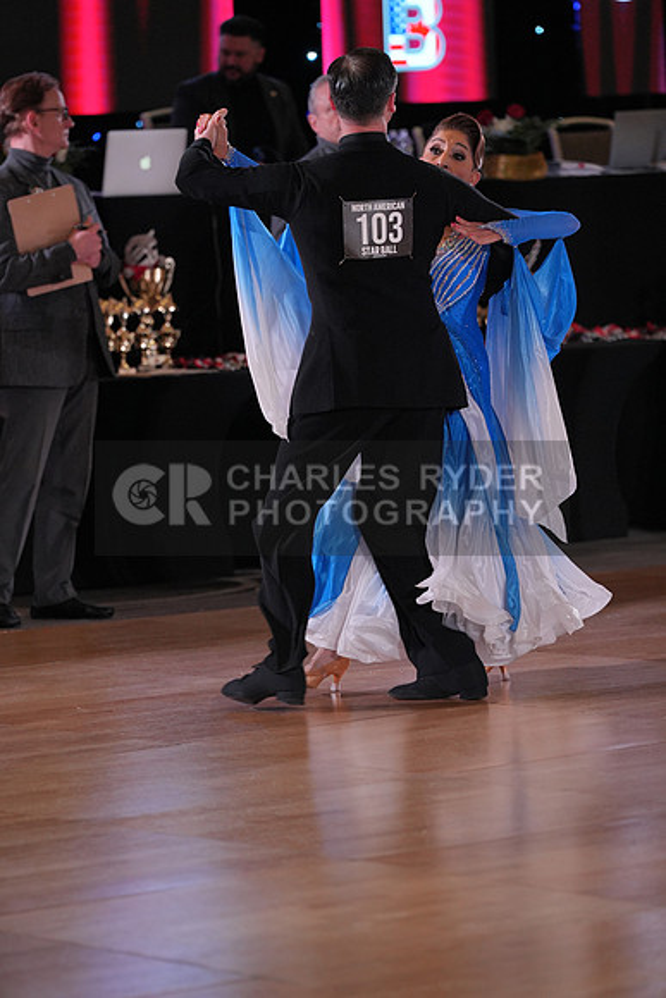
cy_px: 499
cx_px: 333
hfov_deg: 7.4
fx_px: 5130
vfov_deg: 11.1
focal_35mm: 185
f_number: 4
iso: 1600
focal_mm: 185
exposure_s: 1/500
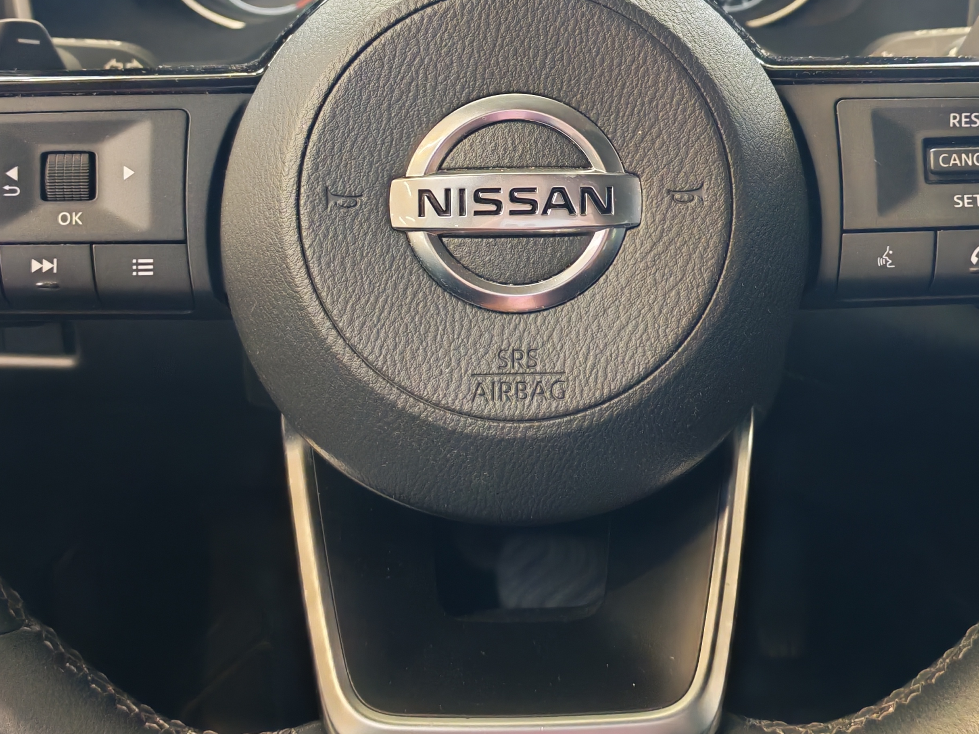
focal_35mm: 54
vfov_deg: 26.7
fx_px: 1527
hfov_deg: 35.5
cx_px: 526
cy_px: 191
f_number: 1.9
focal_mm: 6.12
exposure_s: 1/50
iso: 1600
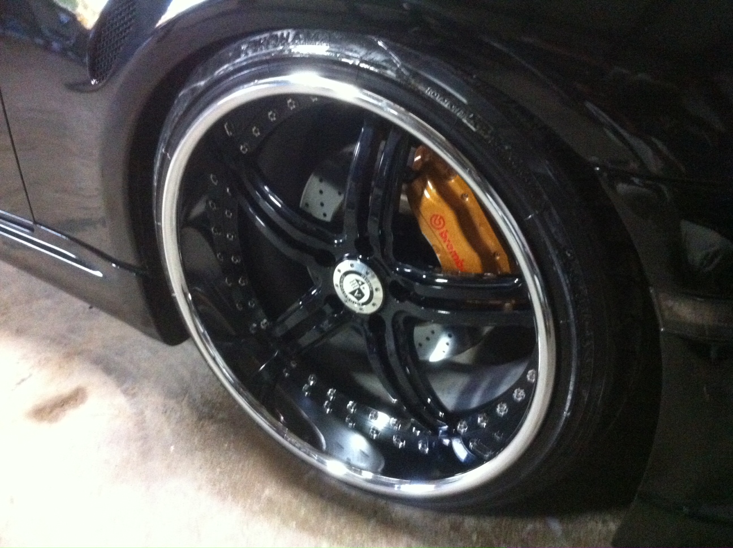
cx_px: 366
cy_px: 274
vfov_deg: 40.6
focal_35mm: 35
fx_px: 740
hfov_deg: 52.7
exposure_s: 1/15
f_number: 2.8
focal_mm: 3.85
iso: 1000
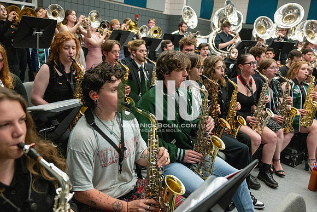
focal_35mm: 32
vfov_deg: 40.6
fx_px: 286
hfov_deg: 58.0
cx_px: 158
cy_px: 106
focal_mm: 32.5
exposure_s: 1/500
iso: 10000
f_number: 4
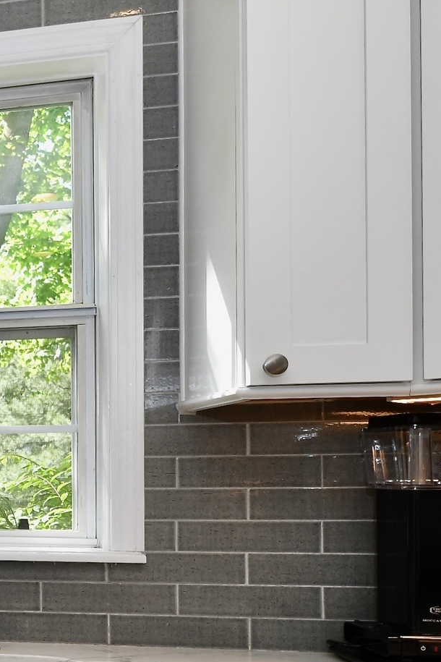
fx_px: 864
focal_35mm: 47
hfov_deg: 20.9
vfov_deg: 40.8
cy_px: 493
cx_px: -325
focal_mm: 14
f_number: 7.1
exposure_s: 1/200
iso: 640
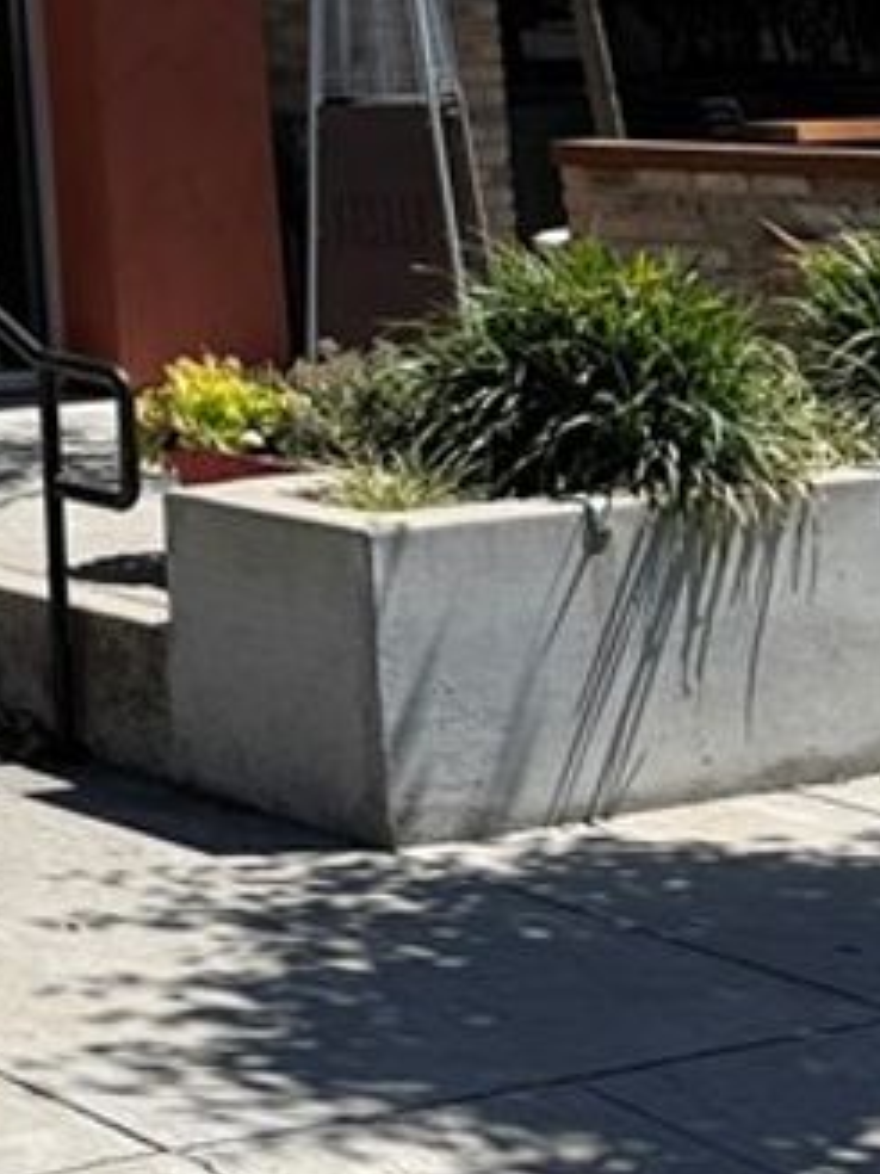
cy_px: -607
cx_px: -769
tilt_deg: +11.1
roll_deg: +2.5
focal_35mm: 100
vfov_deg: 17.6
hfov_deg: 13.2
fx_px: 3390
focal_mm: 6.76
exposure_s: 1/4673
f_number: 1.78
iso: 80
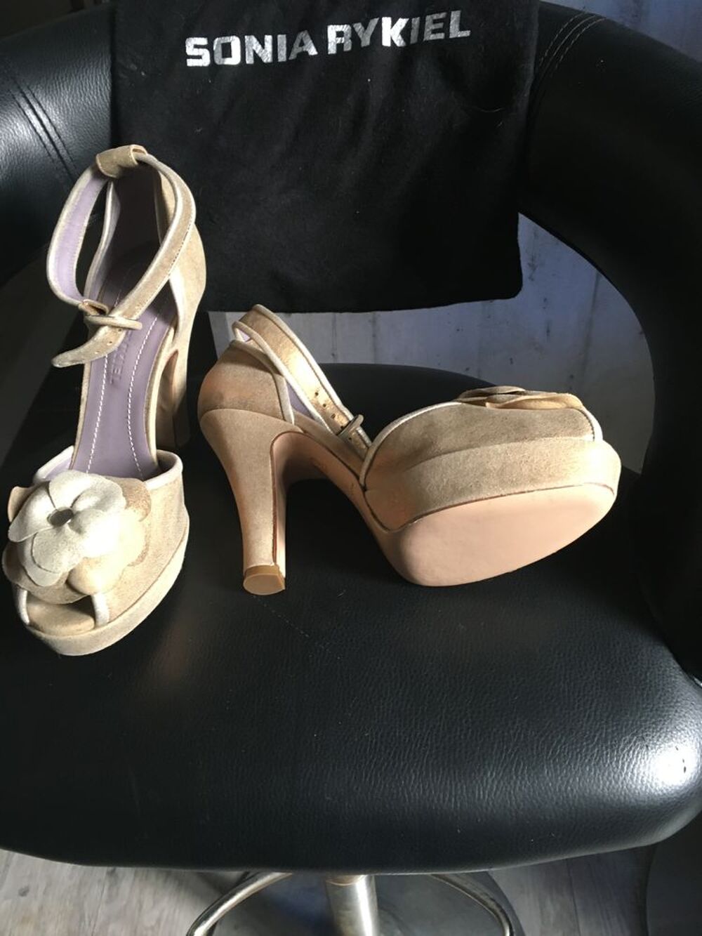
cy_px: 468
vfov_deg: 61.7
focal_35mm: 29
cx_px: 351
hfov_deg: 48.2
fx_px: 784
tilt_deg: -41.3
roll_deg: +4.3
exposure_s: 1/33
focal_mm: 4.15
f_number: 2.2
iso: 160
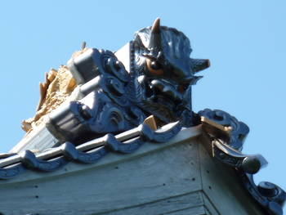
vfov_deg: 3.9
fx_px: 3125
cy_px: 108
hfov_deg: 5.2
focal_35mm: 378
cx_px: 143
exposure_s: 1/200
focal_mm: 34.4
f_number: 4.6
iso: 80
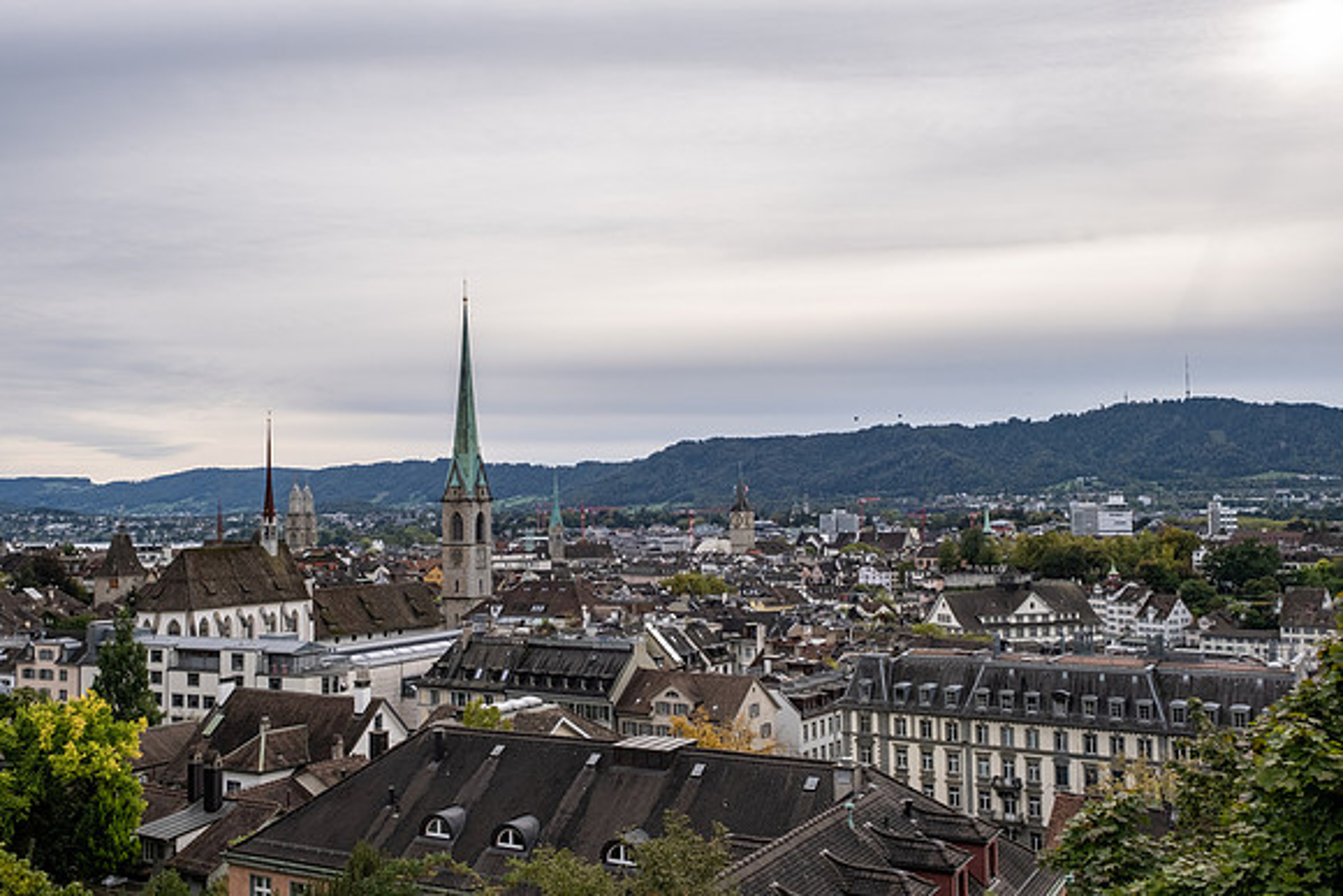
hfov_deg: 58.7
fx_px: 1194
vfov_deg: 41.1
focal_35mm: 32
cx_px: 672
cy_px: 448
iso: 320
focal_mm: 21.3
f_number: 5.6
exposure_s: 1/1000
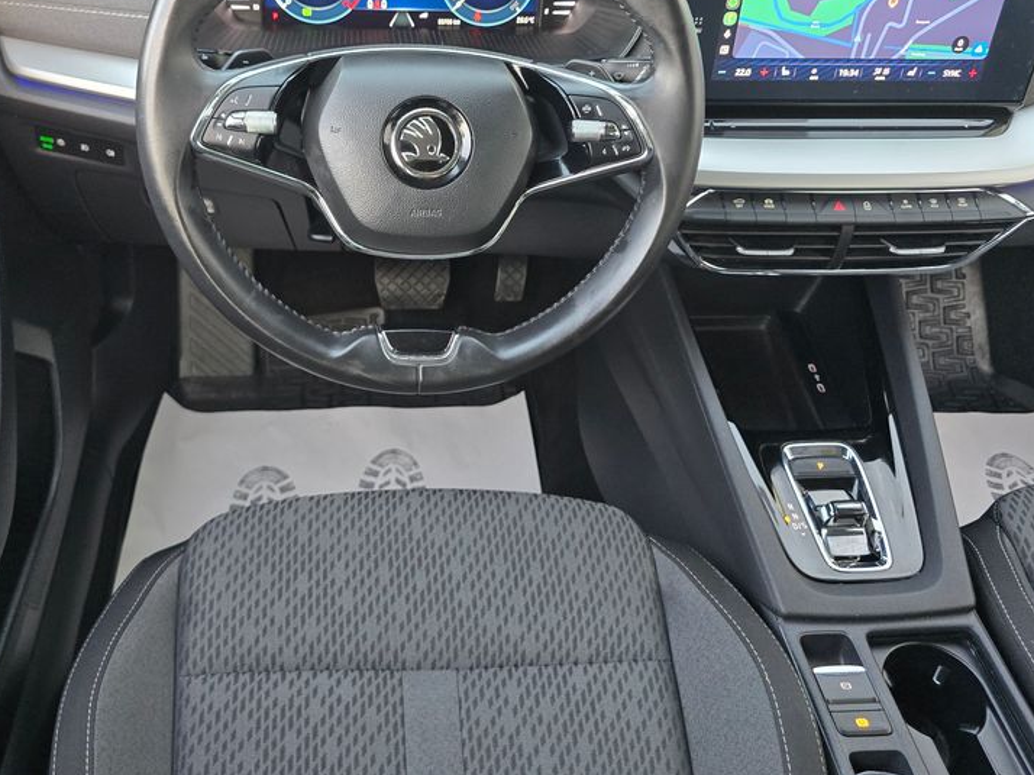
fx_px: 985
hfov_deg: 54.8
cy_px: 303
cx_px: 400
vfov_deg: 42.7
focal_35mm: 33
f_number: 1.7
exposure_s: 1/100
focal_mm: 6.3
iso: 500
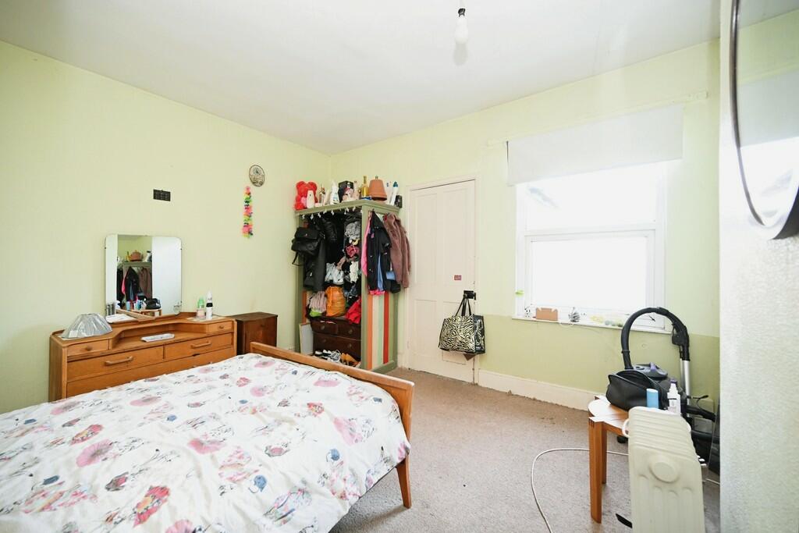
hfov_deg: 104.2
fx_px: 311
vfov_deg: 81.2
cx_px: 400
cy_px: 266
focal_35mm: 14
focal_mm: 14
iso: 1800
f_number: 4
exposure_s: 1/60
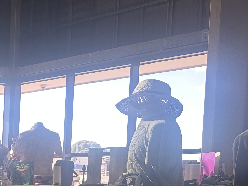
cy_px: 240
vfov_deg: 17.2
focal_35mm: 81
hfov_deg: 20.5
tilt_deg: -6.2
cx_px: -127
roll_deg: -0.8
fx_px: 580
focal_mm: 6.86
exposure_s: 1/242
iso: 64
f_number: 1.78
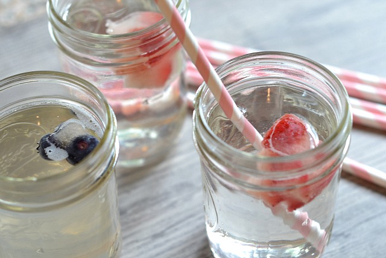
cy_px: 129
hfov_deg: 27.0
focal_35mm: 75
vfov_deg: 18.2
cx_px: 193
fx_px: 804
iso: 200
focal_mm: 50
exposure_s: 1/15
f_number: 4
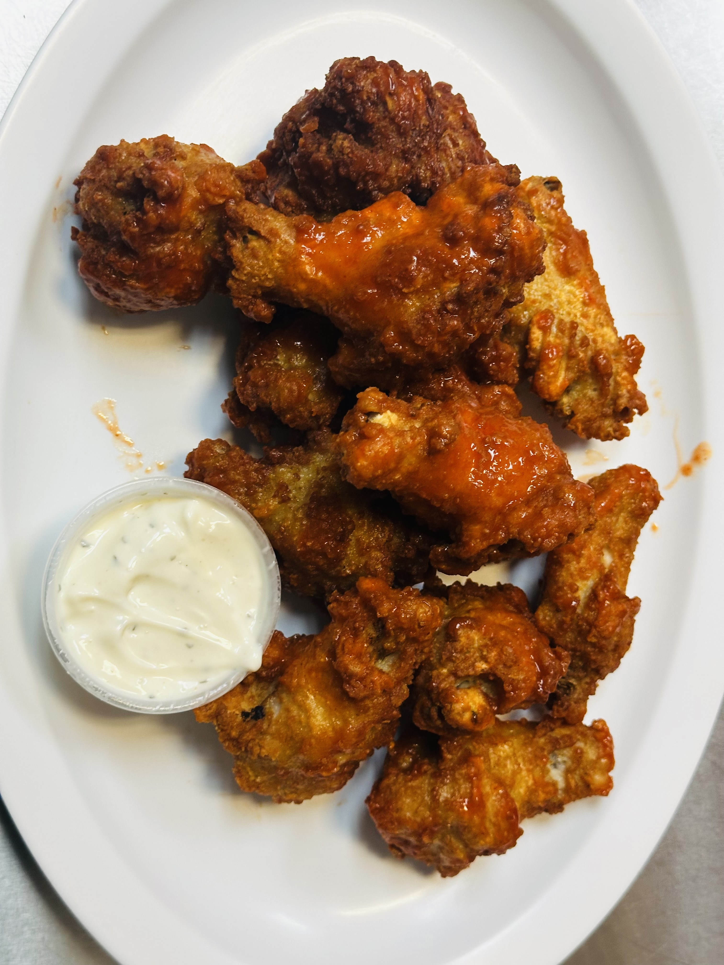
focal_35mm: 48
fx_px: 1339
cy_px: 482
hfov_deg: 30.3
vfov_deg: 39.7
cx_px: 362
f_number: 1.78
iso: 100
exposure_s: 1/43
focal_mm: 6.86
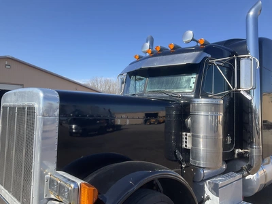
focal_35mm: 29
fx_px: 228
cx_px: 136
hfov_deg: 61.7
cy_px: 102
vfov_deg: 48.2
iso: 25
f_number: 1.8
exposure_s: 1/997
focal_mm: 3
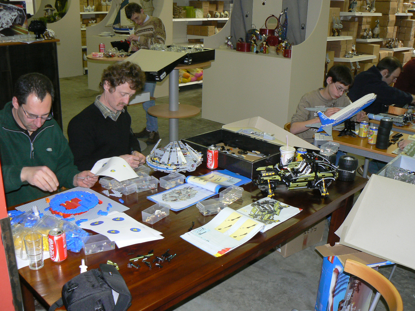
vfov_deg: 39.7
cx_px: 208
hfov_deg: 51.4
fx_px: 432
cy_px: 156
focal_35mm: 36
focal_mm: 6
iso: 125
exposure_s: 1/30
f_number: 2.8
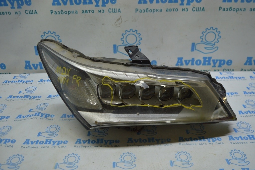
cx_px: 128
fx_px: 255
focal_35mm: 36
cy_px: 85
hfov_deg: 53.2
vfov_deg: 36.8
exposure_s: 1/125
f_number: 4
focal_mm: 24
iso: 400
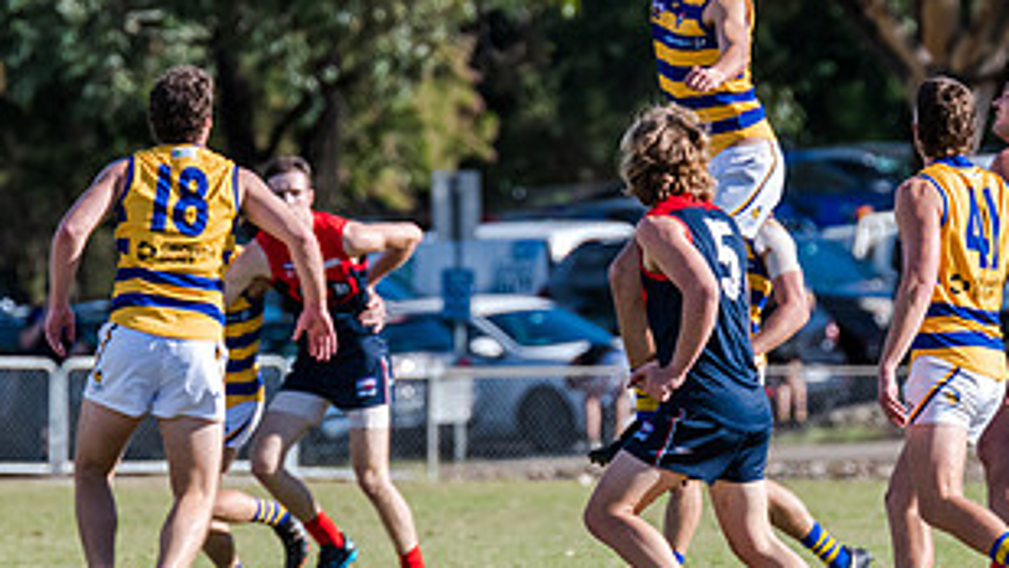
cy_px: 253
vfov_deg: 1.6
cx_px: 611
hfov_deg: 2.8
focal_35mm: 759
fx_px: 20312
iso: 800
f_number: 7.1
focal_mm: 380
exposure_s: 1/1600
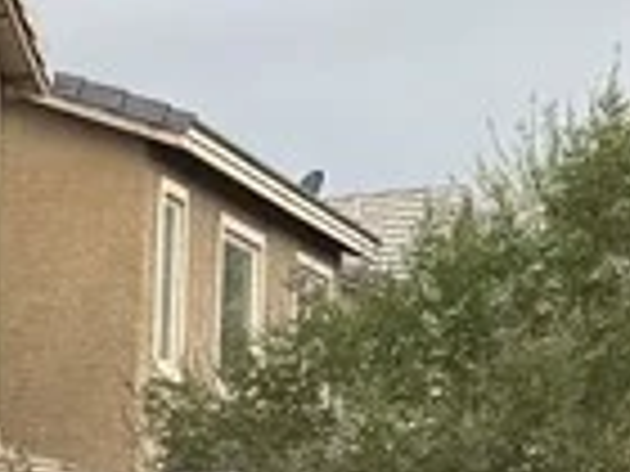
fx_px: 3203
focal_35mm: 176
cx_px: -963
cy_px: 1214
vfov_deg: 7.7
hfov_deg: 9.7
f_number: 1.78
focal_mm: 6.76
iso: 80
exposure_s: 1/900
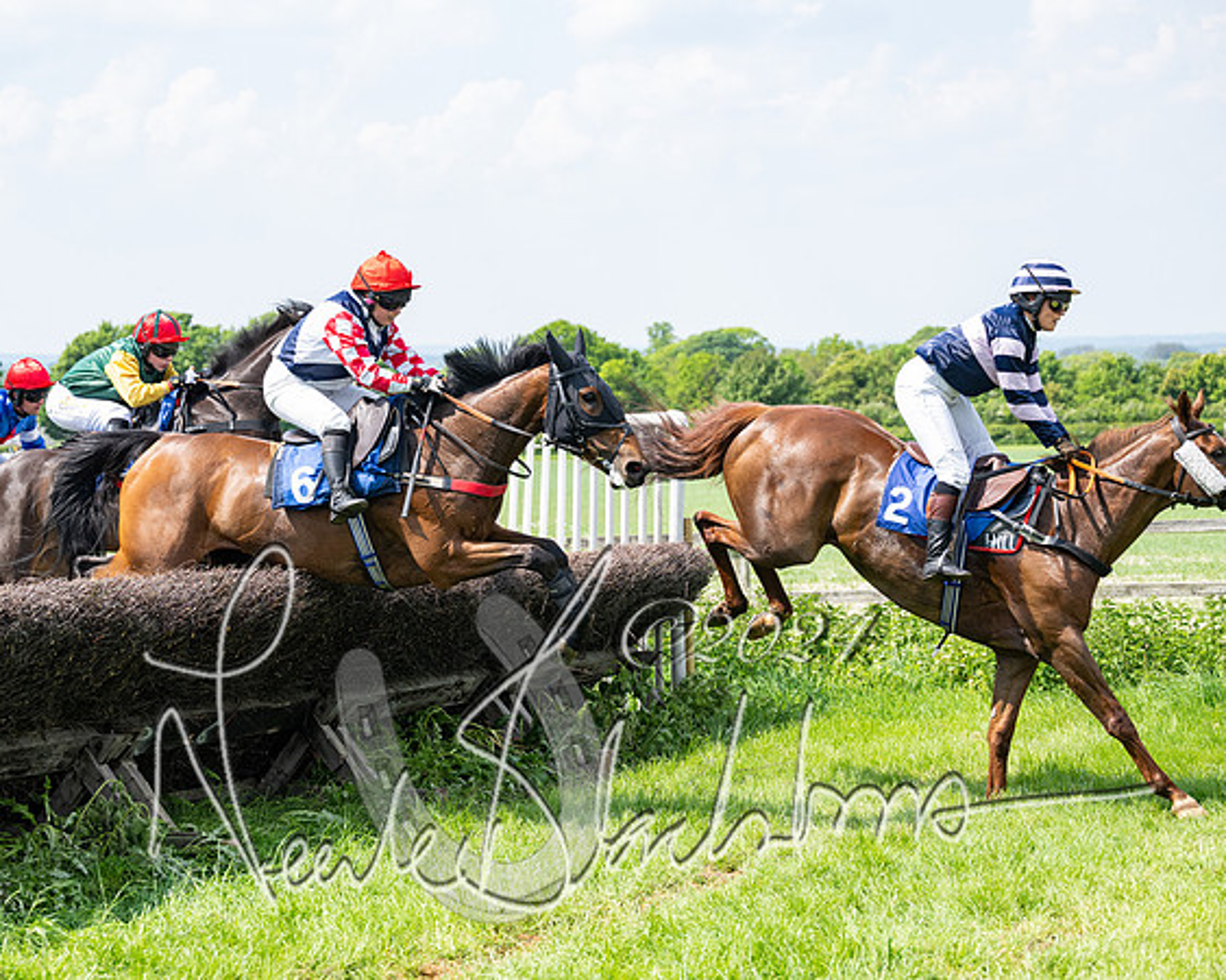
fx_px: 2859
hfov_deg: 24.2
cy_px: 490
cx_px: 490
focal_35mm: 79
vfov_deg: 19.4
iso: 400
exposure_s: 1/1600
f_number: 4
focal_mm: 70
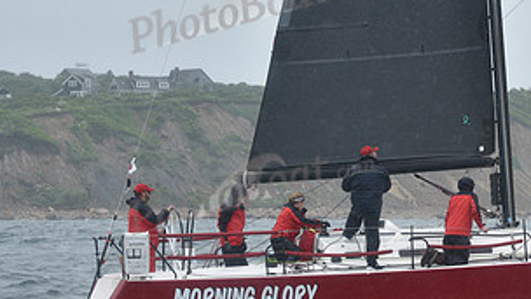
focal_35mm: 190
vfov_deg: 6.4
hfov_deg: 11.3
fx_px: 2675
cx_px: 466
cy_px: 74
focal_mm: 95
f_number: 5.6
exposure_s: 1/1000
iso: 320
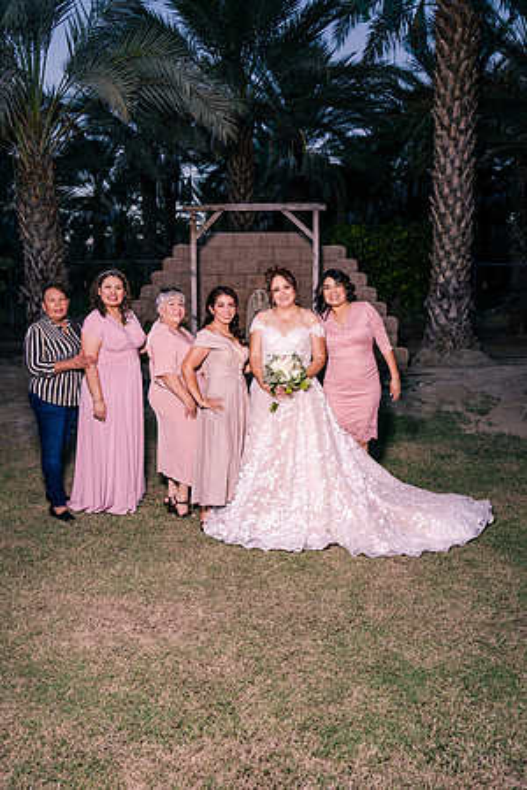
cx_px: 264
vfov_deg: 65.5
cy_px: 395
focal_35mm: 28
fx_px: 615
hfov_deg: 46.4
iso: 640
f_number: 4
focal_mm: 28
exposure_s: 1/640
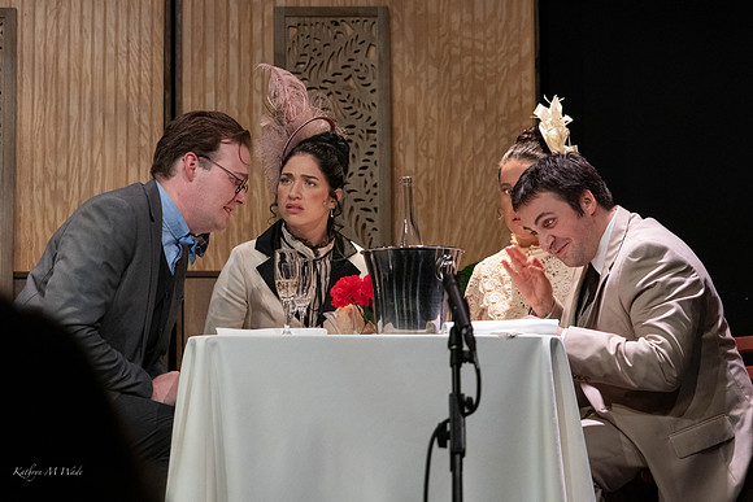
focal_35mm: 113
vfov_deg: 12.2
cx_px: 354
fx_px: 2354
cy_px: 236
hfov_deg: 18.2
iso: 4000
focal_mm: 105
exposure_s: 1/400
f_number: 6.3
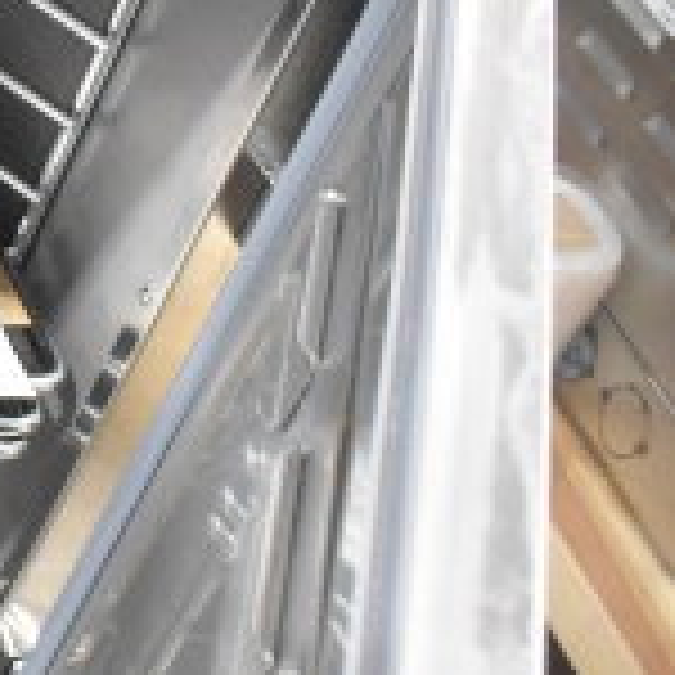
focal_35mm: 104
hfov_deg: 14.0
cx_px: -693
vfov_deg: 16.7
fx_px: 2294
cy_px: 358
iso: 6400
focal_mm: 20
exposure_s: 1/160
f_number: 6.3
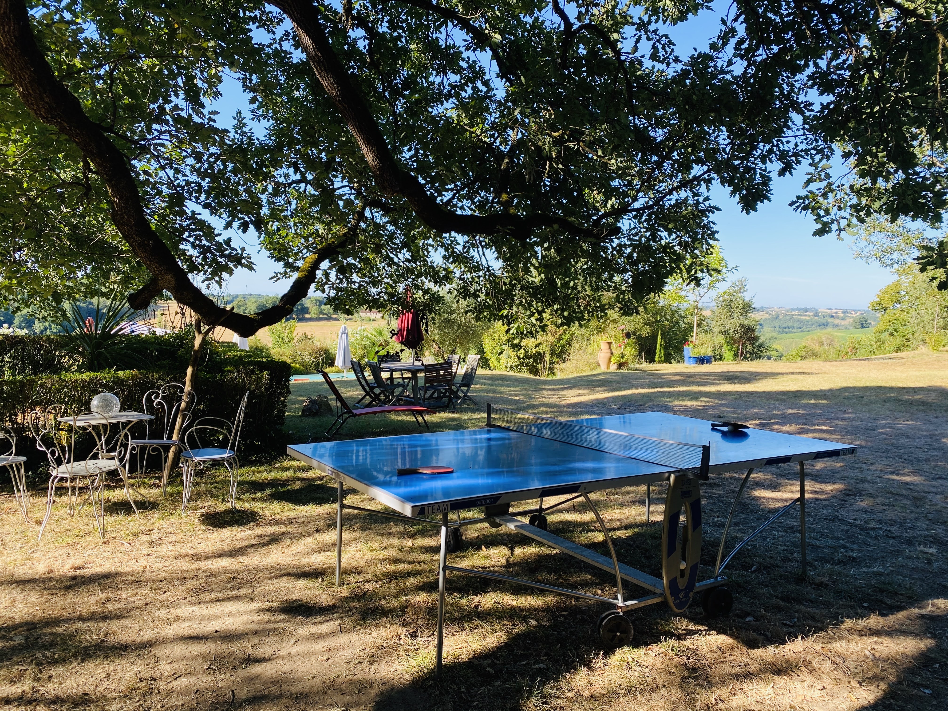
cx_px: 474
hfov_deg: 67.3
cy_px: 356
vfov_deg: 53.1
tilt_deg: -3.5
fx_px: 712
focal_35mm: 26
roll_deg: -0.5
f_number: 1.8
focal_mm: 4.25
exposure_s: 1/522
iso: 32
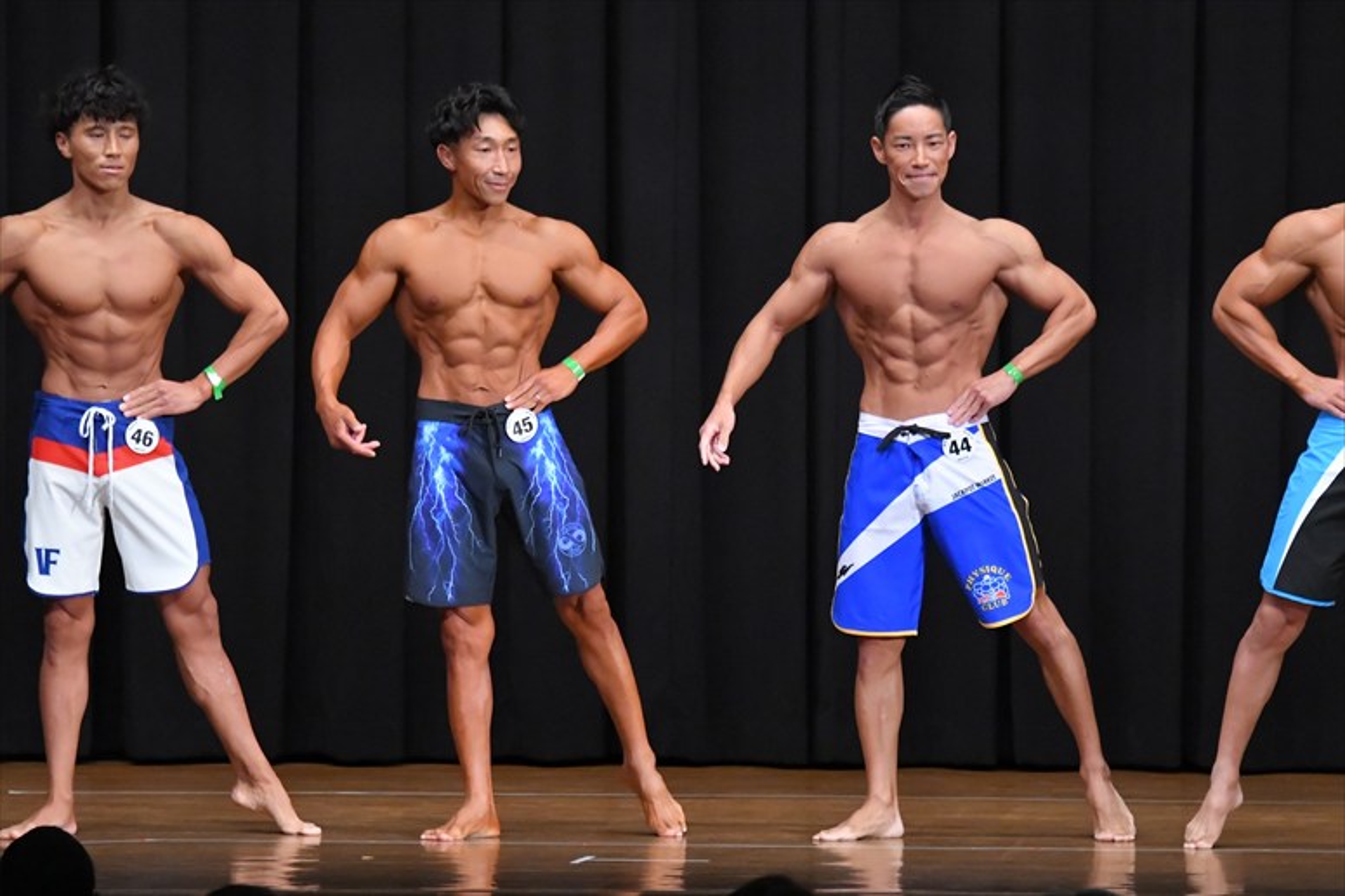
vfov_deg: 6.1
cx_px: 672
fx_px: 8402
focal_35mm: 225
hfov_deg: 9.2
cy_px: 448
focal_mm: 150
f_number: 5.6
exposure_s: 1/400
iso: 8000
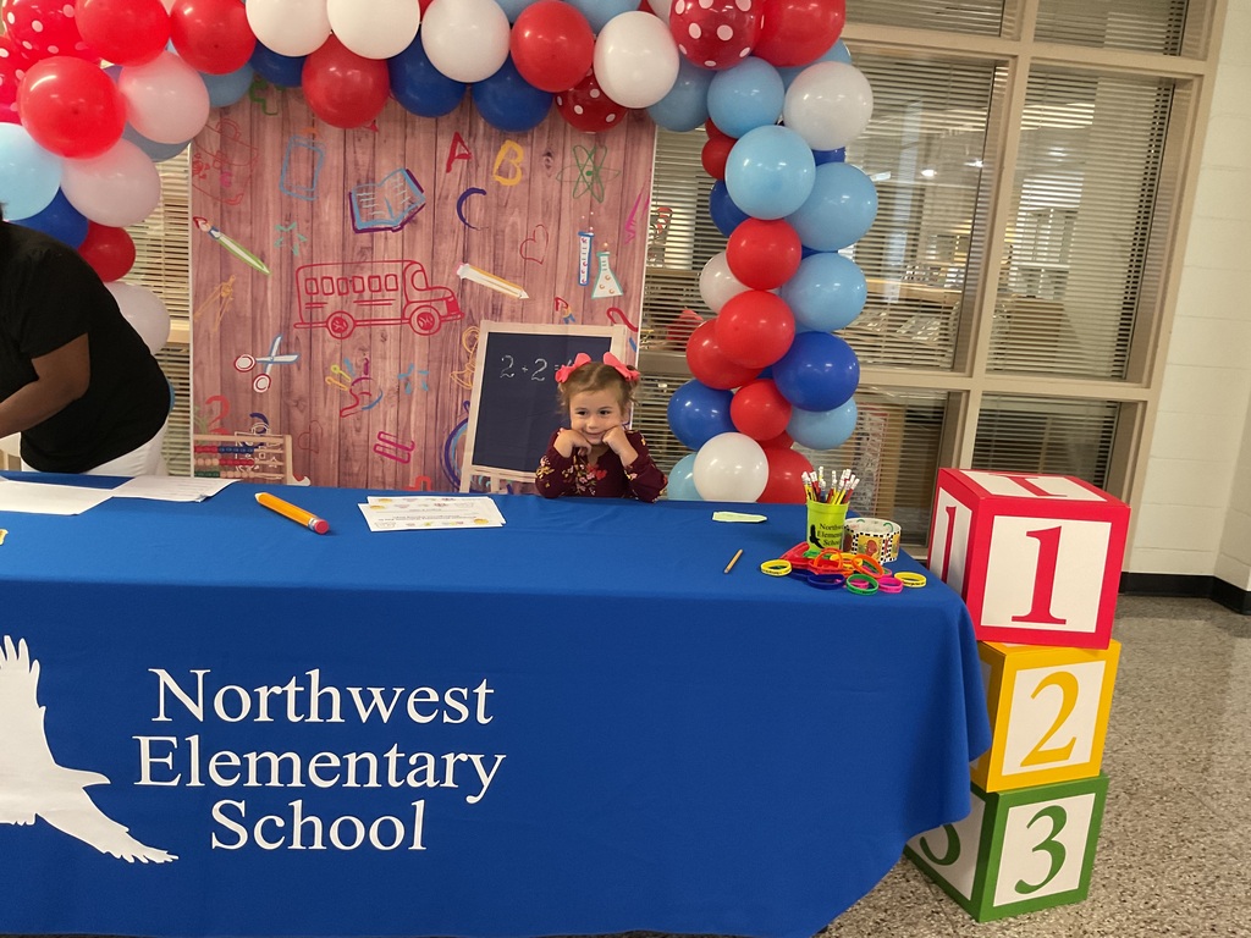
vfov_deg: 48.2
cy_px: 469
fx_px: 1048
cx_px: 626
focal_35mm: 29
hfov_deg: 61.7
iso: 250
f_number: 1.8
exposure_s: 1/60
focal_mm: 3
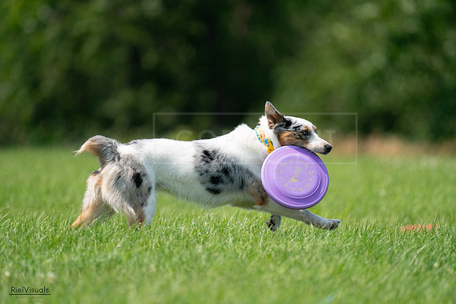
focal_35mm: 600
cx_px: 228
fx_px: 7601
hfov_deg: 3.4
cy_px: 152
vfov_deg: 2.3
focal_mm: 600
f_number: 6.3
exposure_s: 1/4000
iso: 800
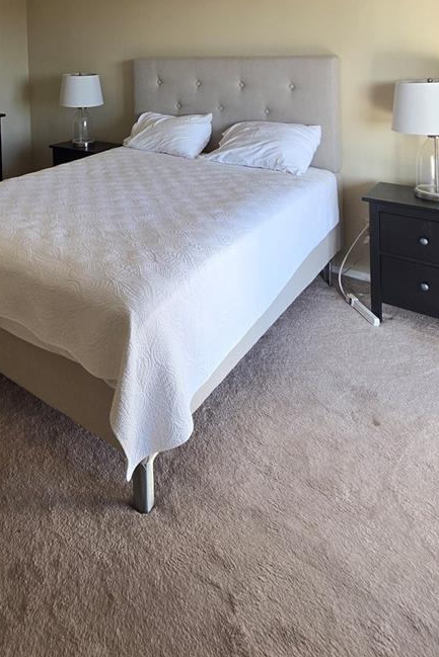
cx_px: 93
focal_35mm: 25
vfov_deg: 60.1
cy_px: 60
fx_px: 457
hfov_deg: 48.6
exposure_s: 1/60
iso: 50
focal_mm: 2.2
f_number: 2.2
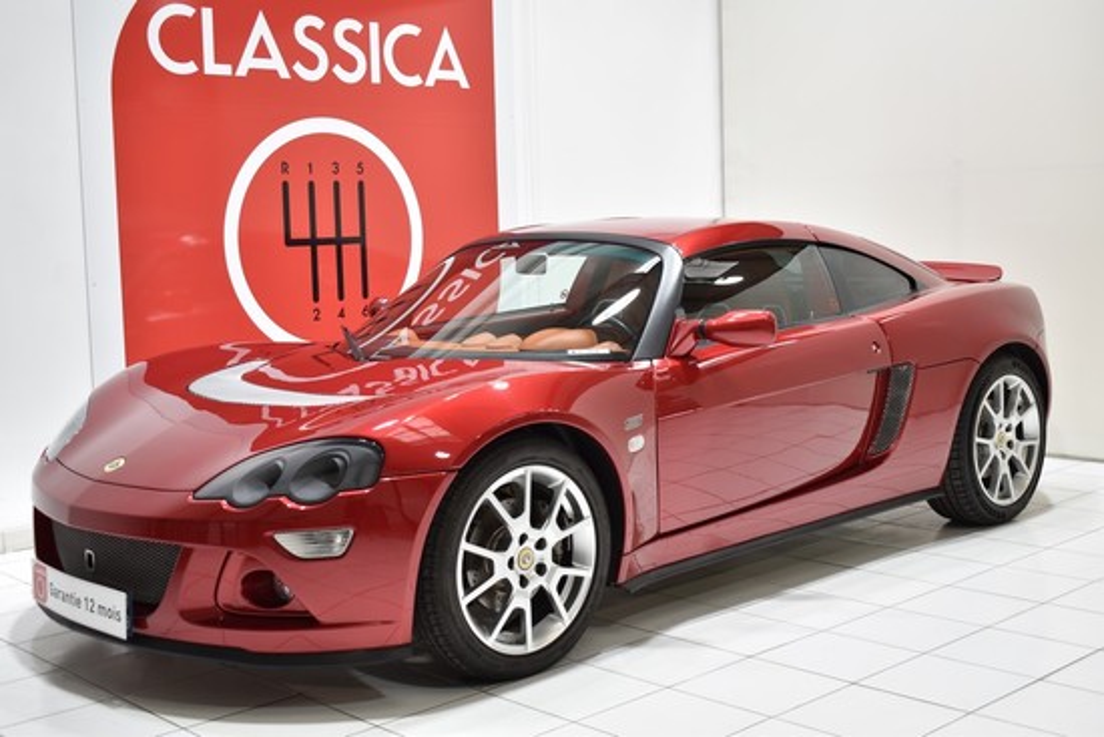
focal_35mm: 46
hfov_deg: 42.3
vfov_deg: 29.0
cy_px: 368
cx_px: 552
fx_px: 1426
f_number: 4.2
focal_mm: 31
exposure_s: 1/15
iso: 100
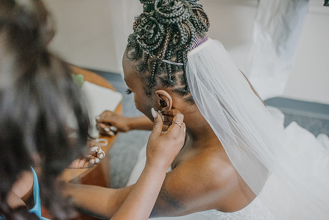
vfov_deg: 37.9
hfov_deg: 54.4
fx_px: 320
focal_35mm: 35
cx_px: 164
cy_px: 110
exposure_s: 1/1000
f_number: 2.2
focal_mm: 35
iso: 4500
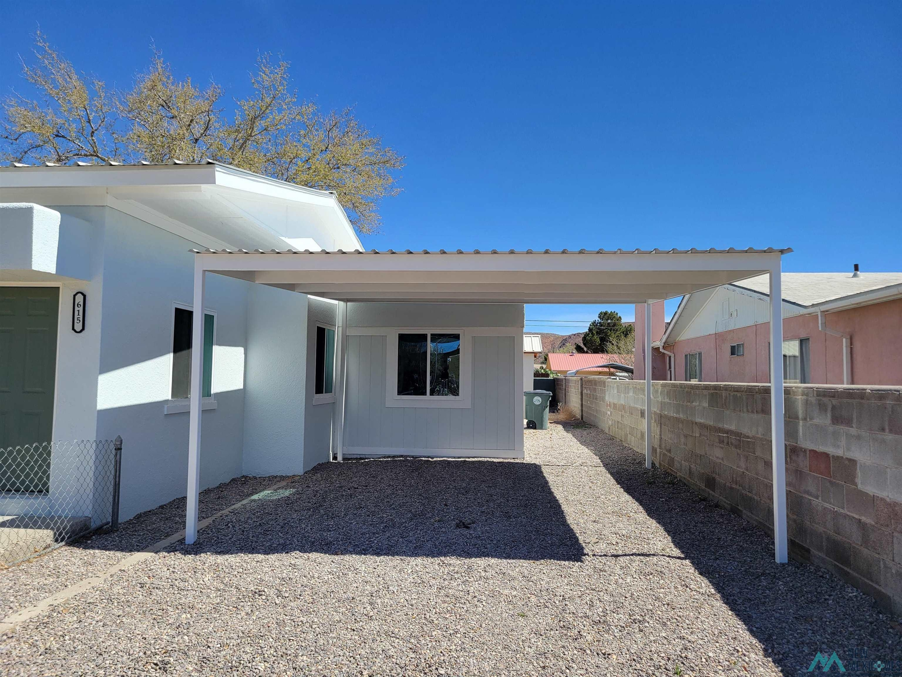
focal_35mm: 26
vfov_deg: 53.1
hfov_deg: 67.3
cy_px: 338
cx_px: 451
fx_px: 677
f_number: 1.8
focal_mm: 5.4
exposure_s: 1/1967
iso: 40
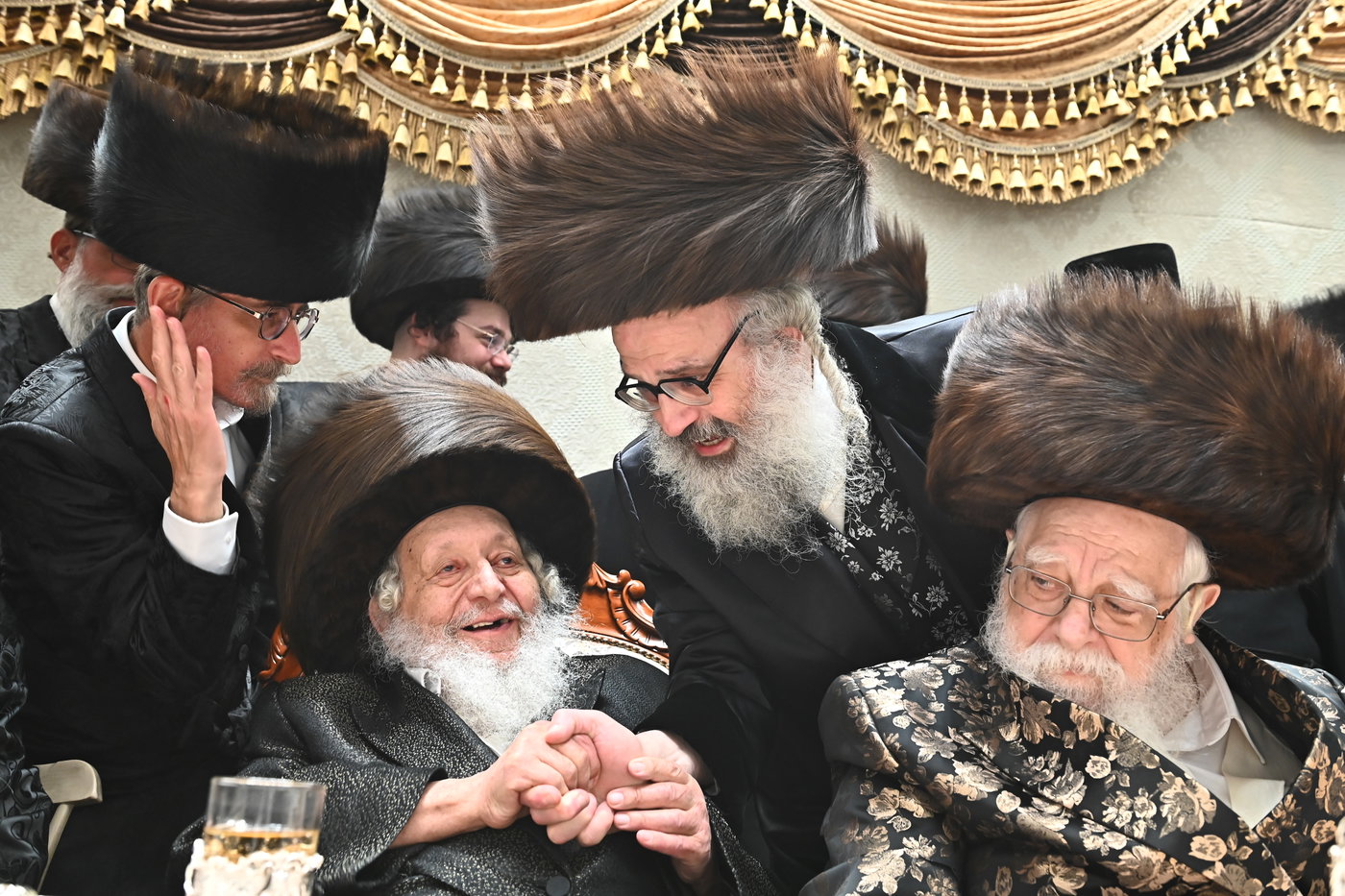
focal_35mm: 35
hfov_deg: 54.4
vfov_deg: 37.8
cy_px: 448
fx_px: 1307
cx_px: 672
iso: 2000
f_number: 5.6
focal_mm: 35
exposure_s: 1/200
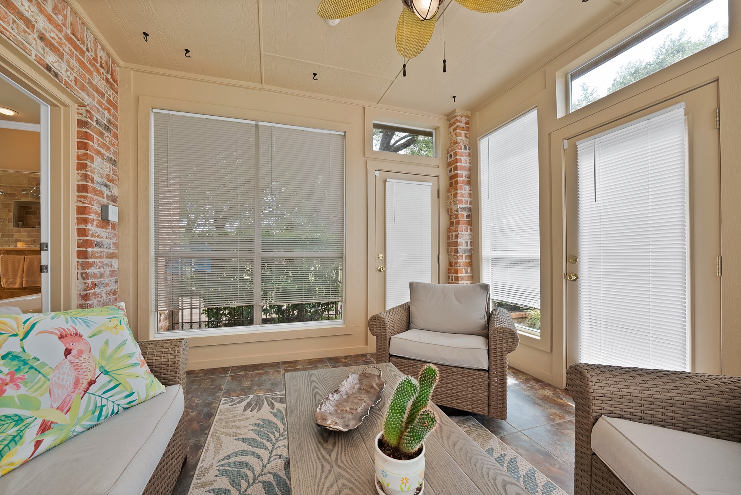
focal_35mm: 12
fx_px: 247
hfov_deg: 112.6
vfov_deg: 90.1
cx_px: 370
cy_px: 248
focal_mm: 12
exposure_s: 1/10
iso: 640
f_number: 9
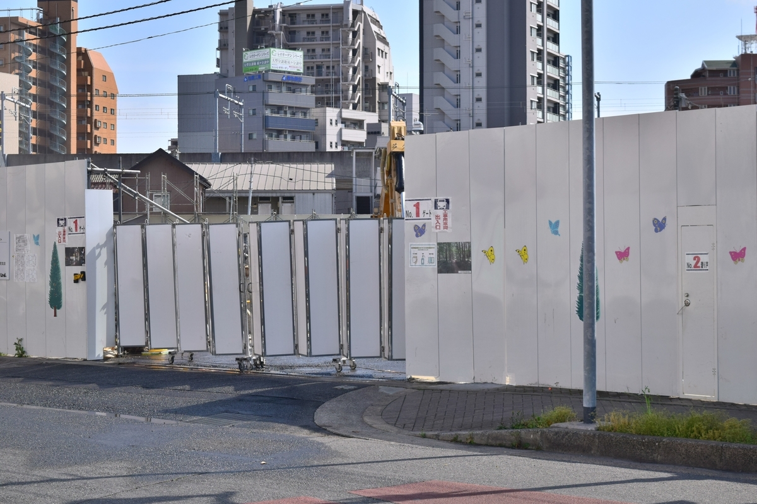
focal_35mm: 72
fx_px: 1514
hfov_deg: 28.1
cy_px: 252
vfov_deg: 18.9
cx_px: 378
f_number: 6.3
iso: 100
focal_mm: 48
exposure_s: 1/1000
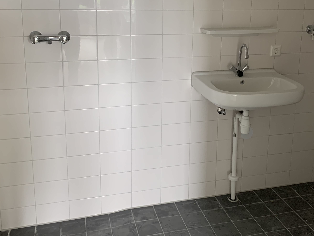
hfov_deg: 46.7
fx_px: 363
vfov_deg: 35.4
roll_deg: -0.2
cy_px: 68
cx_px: 176
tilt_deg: -12.8
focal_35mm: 40
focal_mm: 4.2
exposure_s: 1/60
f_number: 1.8
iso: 125
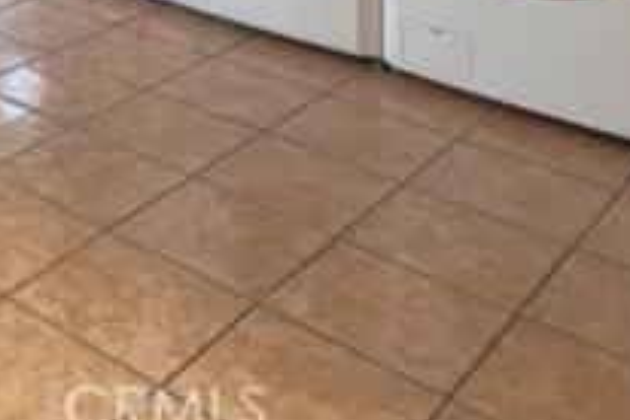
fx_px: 1067
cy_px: -408
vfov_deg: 16.9
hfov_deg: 28.3
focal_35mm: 61
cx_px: -142
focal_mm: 10
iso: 64
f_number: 7.1
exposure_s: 1/5
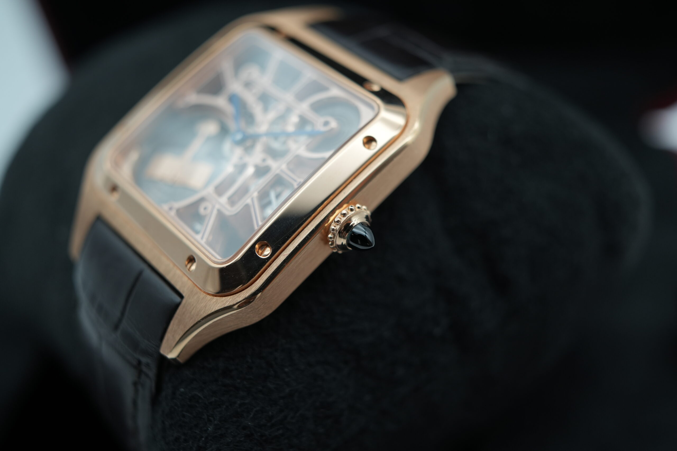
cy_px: 226
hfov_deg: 54.4
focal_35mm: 35
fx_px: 658
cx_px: 338
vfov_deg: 37.9
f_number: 5
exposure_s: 1/250
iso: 400
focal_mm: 35
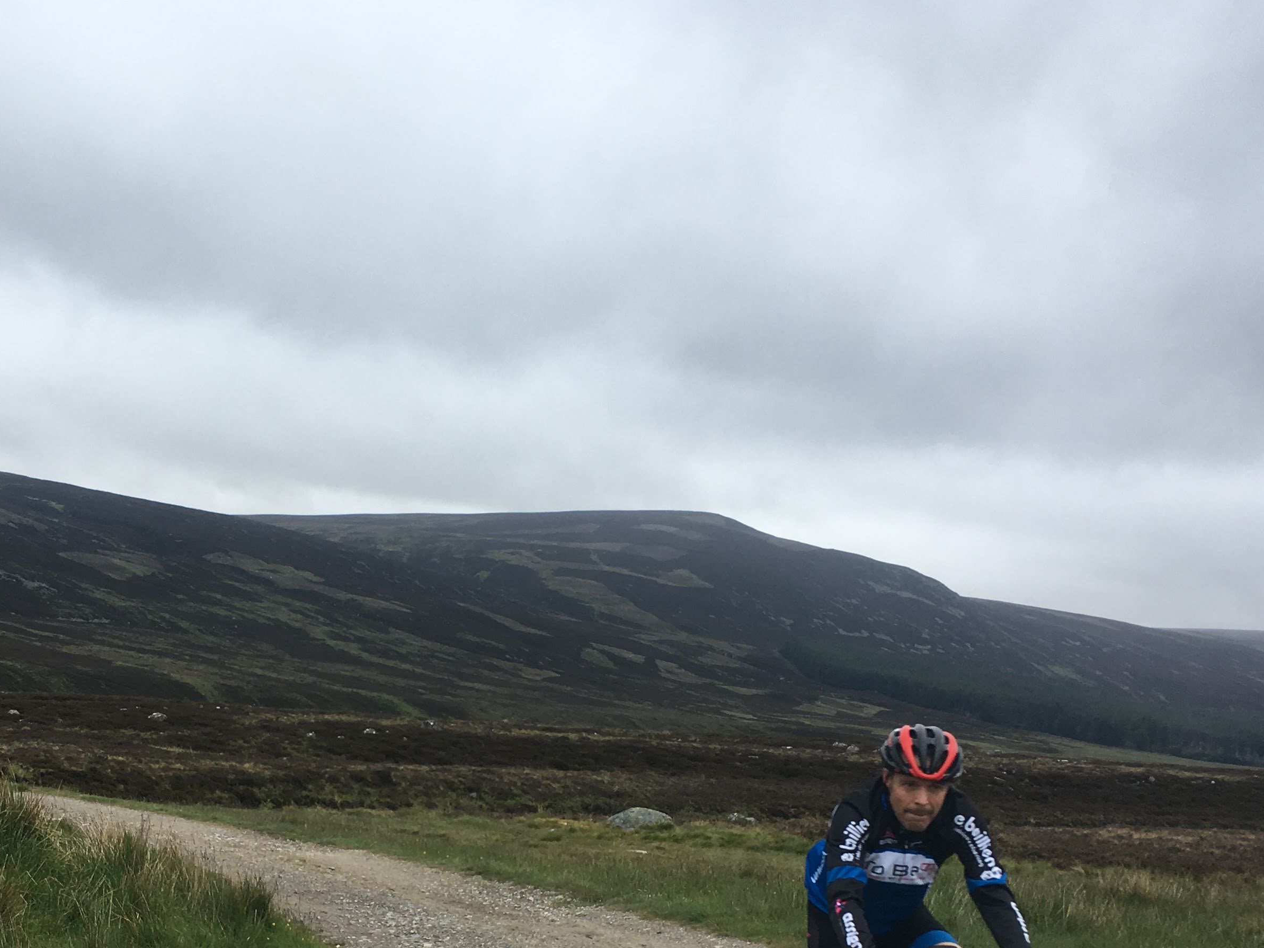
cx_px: 344
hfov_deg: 38.1
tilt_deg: -1.0
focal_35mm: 49
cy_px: 741
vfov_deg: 29.1
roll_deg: -3.2
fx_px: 1789
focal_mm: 4.15
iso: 25
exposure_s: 1/239
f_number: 2.2
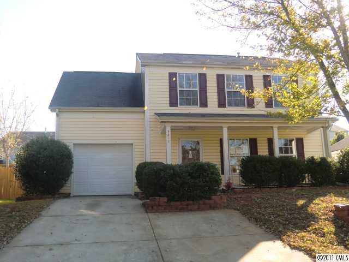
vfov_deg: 41.8
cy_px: 131
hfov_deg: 54.0
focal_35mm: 34
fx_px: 343
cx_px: 174
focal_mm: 6.1
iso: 64
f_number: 3.6
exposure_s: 1/160
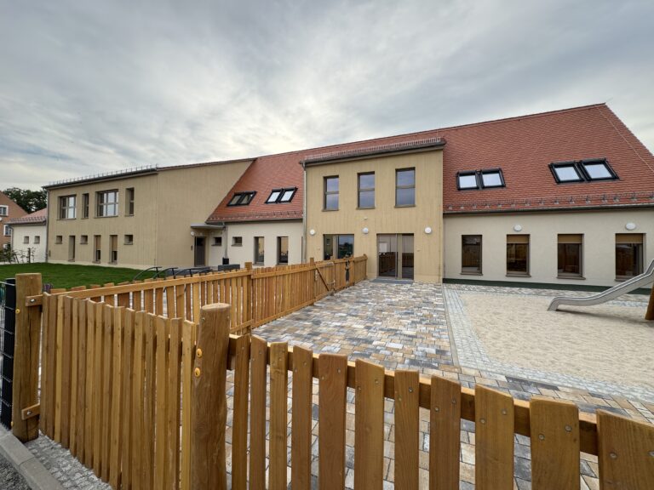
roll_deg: -0.2
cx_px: 327
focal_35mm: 14
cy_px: 245
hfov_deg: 102.1
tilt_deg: +0.2
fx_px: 265
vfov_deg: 85.7
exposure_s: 1/334
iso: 40
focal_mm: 2.22
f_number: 2.2
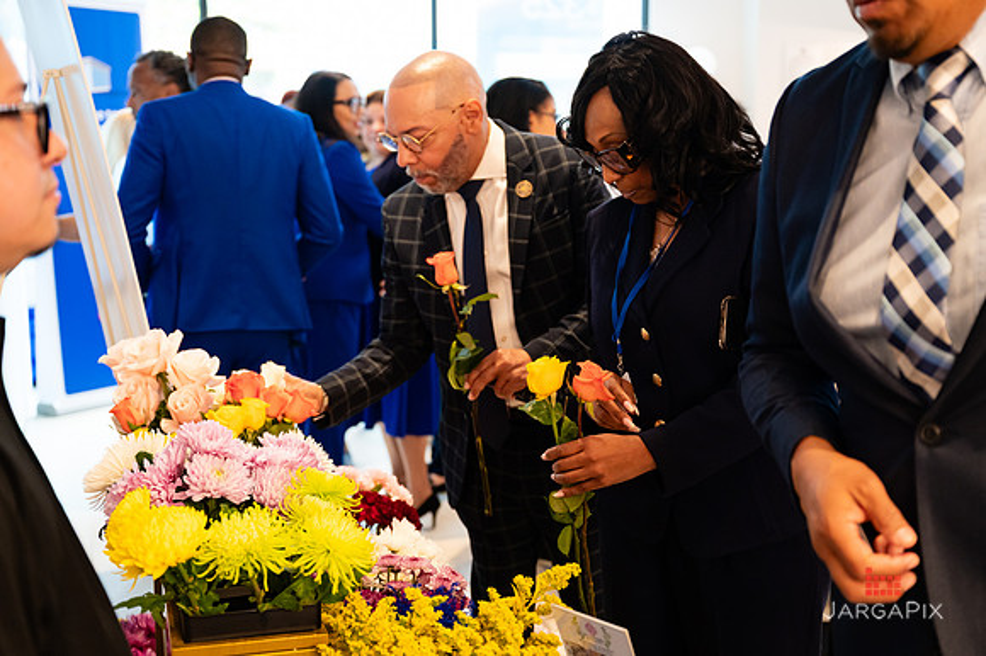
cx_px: 493
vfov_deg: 28.6
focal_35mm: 47
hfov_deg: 41.9
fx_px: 1288
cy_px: 328
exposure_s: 1/200
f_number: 3.2
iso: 2000
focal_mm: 44
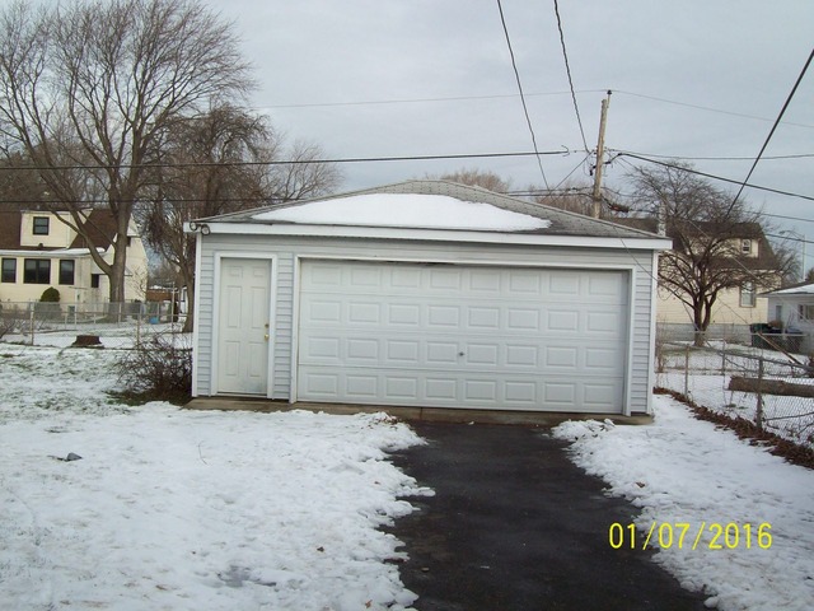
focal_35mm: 36
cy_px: 306
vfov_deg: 39.7
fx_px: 847
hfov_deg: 51.4
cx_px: 407
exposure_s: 1/361
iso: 80
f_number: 4.8
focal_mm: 6
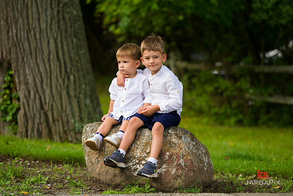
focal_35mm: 160
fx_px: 1302
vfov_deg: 8.6
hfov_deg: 12.8
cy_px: 98
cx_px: 146
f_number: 4
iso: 200
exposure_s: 1/800
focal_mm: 160
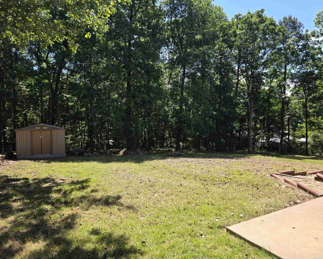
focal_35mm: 24
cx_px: 151
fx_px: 229
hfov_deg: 70.2
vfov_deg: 58.8
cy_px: 130
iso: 80
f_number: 1.7
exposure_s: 1/2234
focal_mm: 6.3
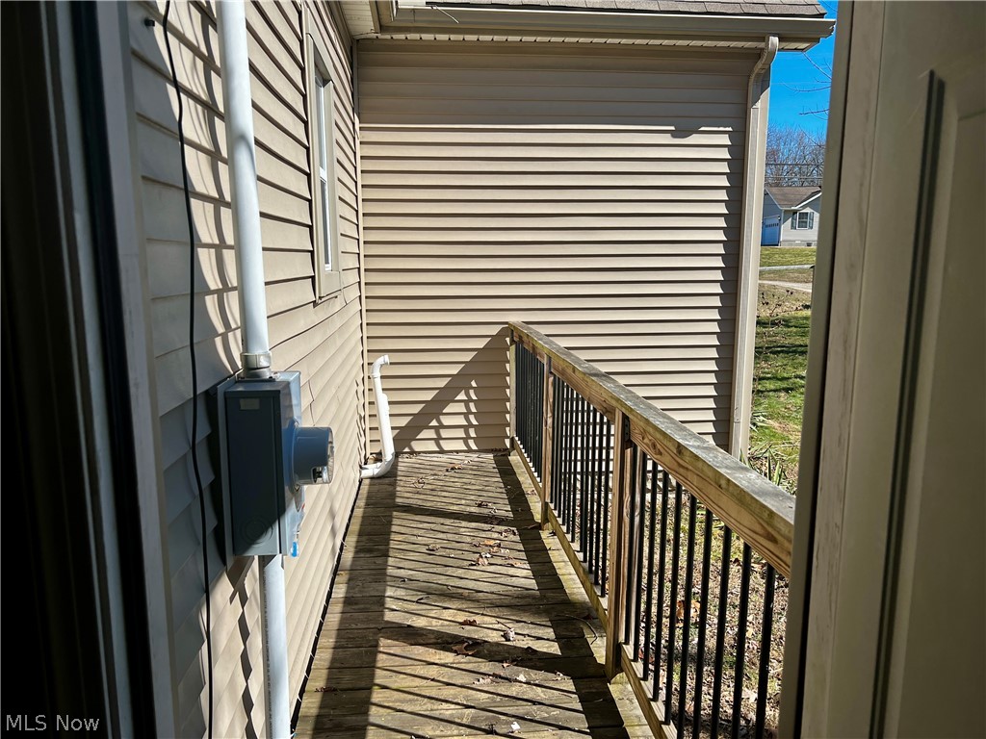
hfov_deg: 67.3
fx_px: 741
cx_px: 493
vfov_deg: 53.1
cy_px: 370
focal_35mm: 26
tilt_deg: -10.2
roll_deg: +0.3
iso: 50
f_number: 1.5
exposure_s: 1/3704
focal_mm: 5.7
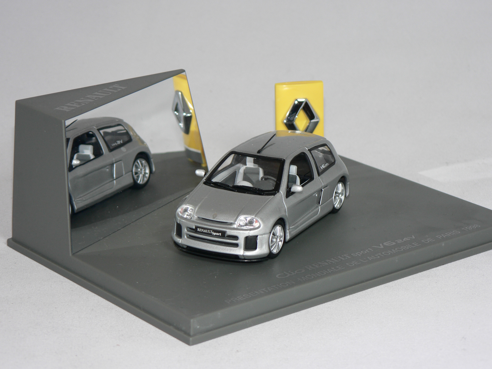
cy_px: 184
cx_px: 246
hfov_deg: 18.5
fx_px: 1507
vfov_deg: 14.0
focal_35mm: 106
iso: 80
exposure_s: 1/60
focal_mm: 17.7
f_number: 3.2
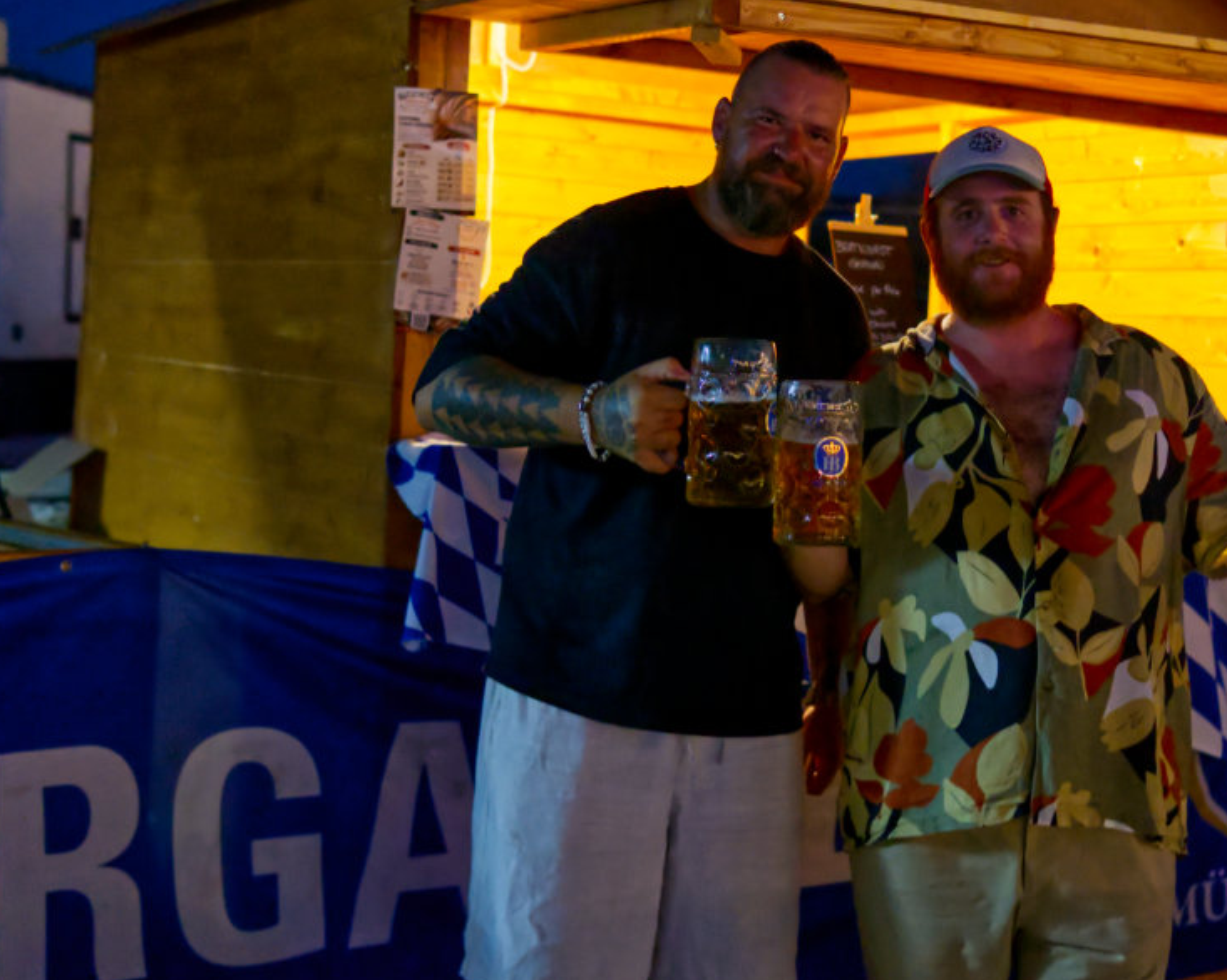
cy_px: 424
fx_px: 2142
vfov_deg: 25.8
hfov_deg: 31.8
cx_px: 795
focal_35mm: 59
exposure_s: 1/125
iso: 6400
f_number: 2
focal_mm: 30
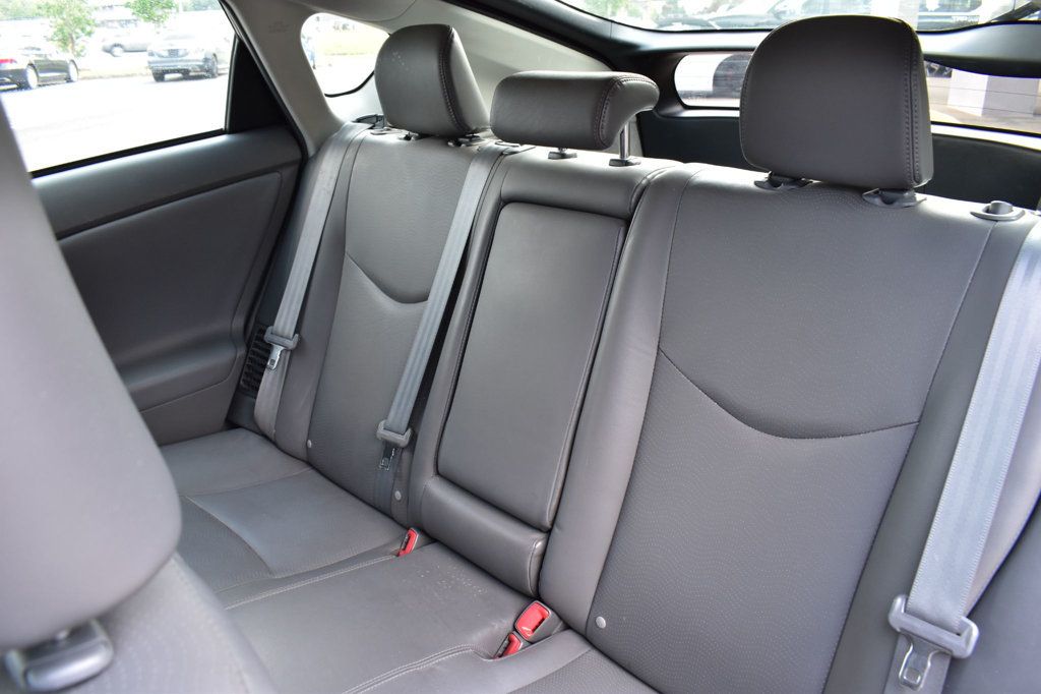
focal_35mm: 27
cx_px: 520
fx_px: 780
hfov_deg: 67.4
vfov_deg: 47.9
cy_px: 347
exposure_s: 1/50
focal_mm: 18
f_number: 8
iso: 400
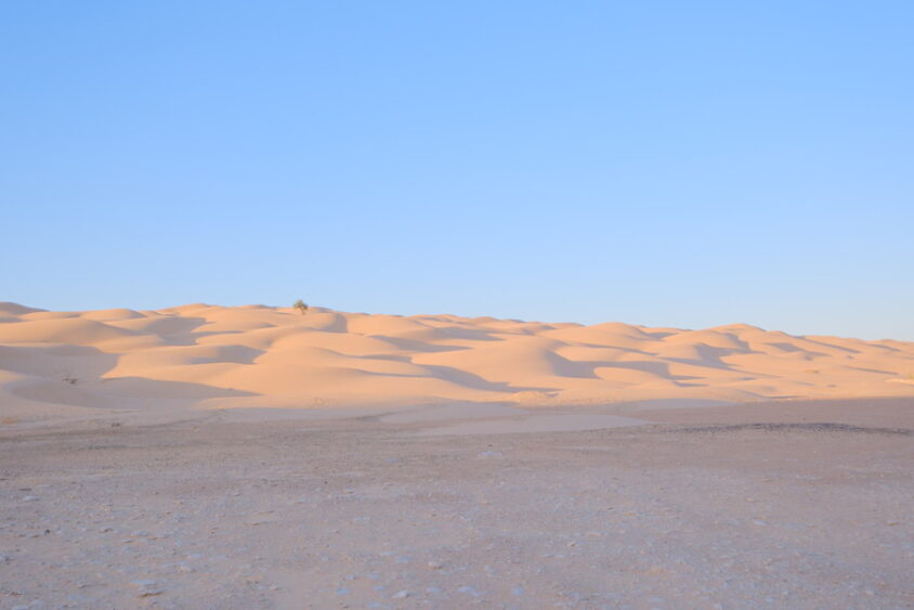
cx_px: 457
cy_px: 305
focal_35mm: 36
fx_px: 914
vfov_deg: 36.9
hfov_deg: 53.1
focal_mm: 24
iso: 640
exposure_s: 1/420
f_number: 5
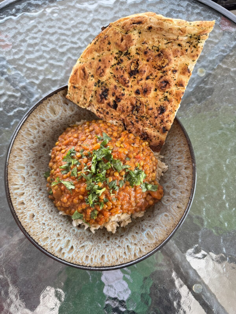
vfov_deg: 71.6
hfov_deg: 56.8
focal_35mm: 24
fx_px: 218
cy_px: 157
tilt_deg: -80.6
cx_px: 118
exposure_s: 1/121
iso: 200
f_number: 1.78
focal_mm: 6.76
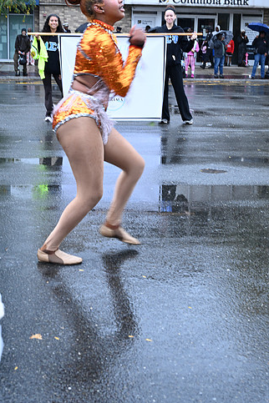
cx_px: 130
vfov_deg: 33.4
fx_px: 672
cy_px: 188
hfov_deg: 22.6
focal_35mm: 60
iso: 100
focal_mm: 50
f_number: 6.3
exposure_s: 1/80
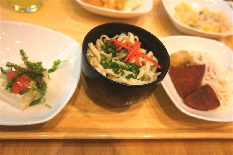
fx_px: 223
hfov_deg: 55.2
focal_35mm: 34
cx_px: 116
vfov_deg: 38.3
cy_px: 78
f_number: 4
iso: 1600
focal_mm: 23
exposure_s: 1/160
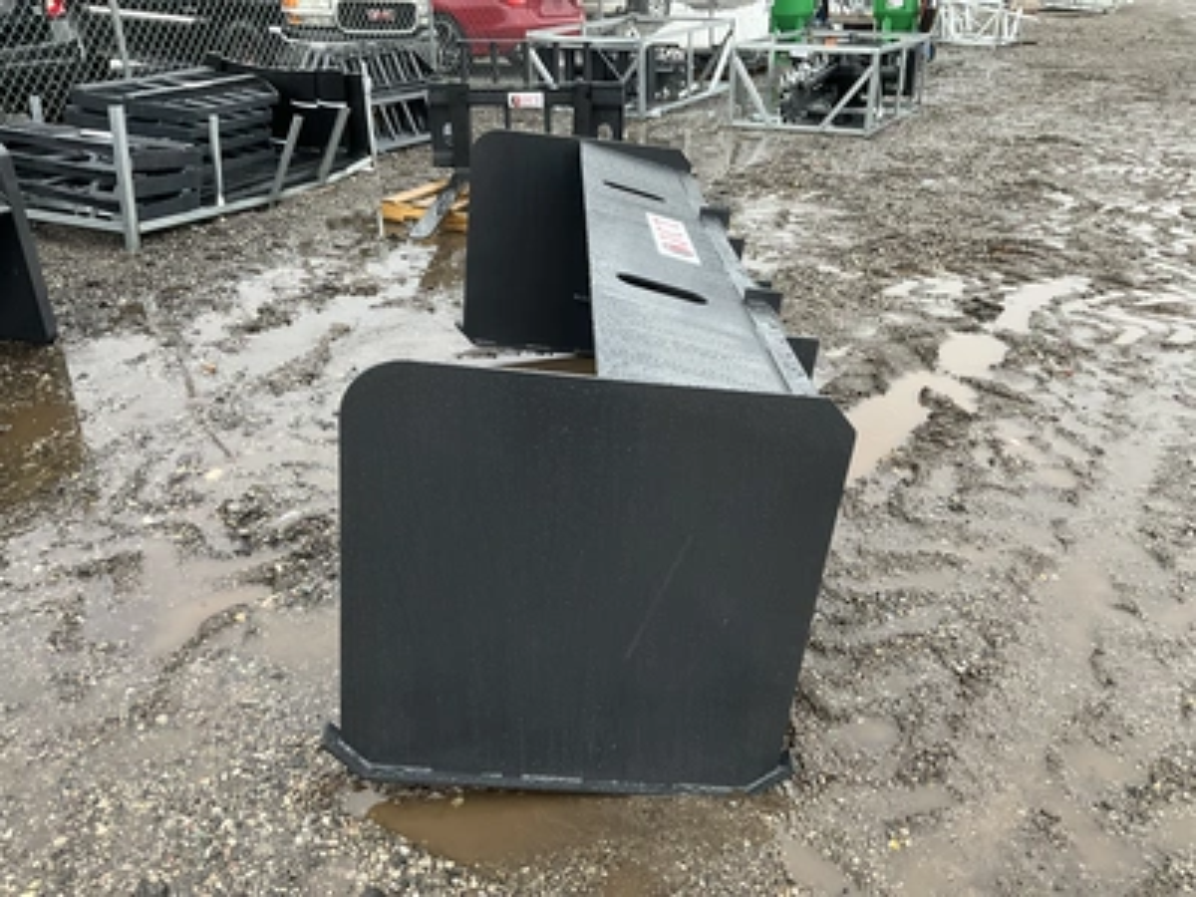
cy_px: 448
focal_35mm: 29
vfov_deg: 48.2
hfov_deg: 61.7
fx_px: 1002
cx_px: 598
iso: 125
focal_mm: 3
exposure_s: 1/60
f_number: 1.8
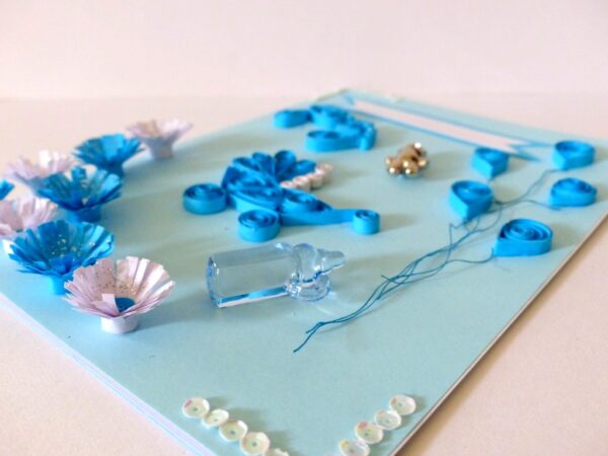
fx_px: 615
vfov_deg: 40.7
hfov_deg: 52.6
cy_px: 228
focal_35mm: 35
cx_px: 304
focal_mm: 6.3
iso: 400
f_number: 2.8
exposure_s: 1/50
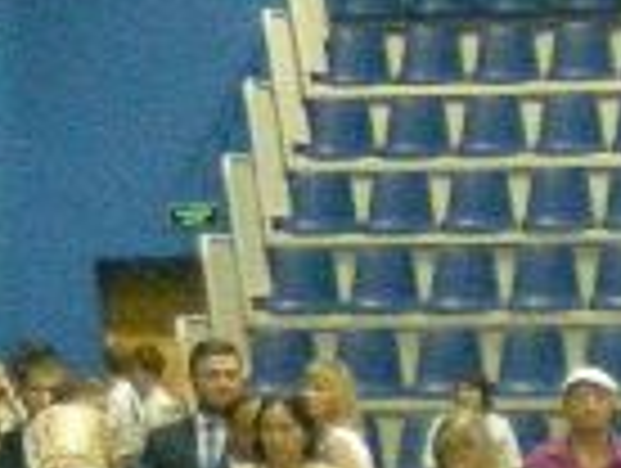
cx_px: -439
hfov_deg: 6.9
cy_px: -194
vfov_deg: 5.3
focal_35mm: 281
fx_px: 5050
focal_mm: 6.3
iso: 677
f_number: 3.1
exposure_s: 1/60
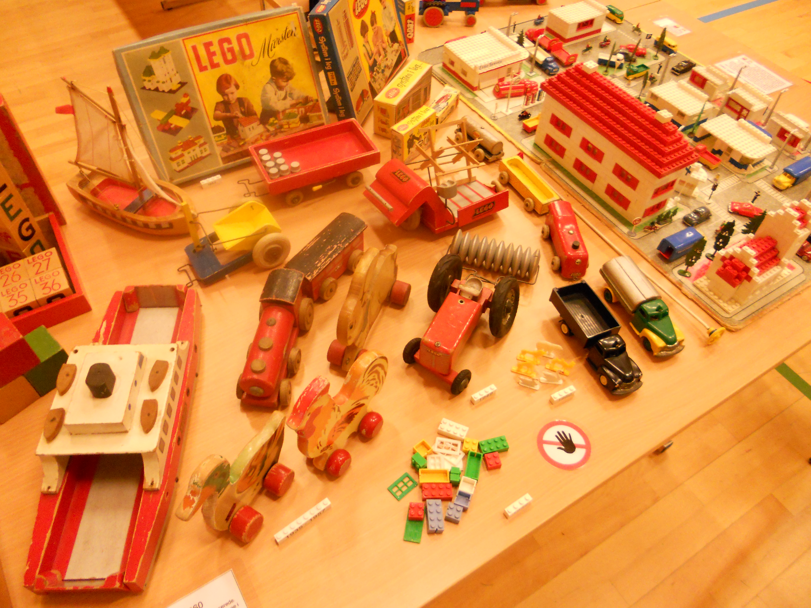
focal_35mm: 27
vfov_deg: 51.4
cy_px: 304
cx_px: 406
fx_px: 633
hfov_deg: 65.3
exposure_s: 1/15
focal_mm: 4.9
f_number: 3.2
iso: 400
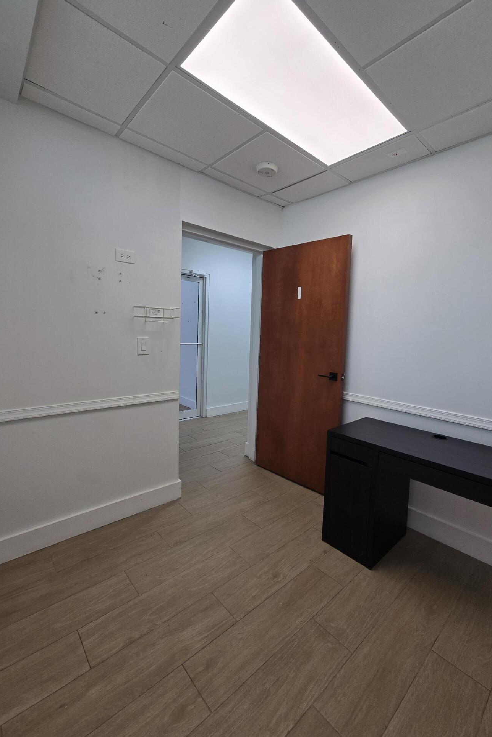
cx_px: 258
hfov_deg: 81.2
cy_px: 368
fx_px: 287
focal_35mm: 14
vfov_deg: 104.3
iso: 64
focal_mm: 2.2
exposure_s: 1/120
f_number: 2.2
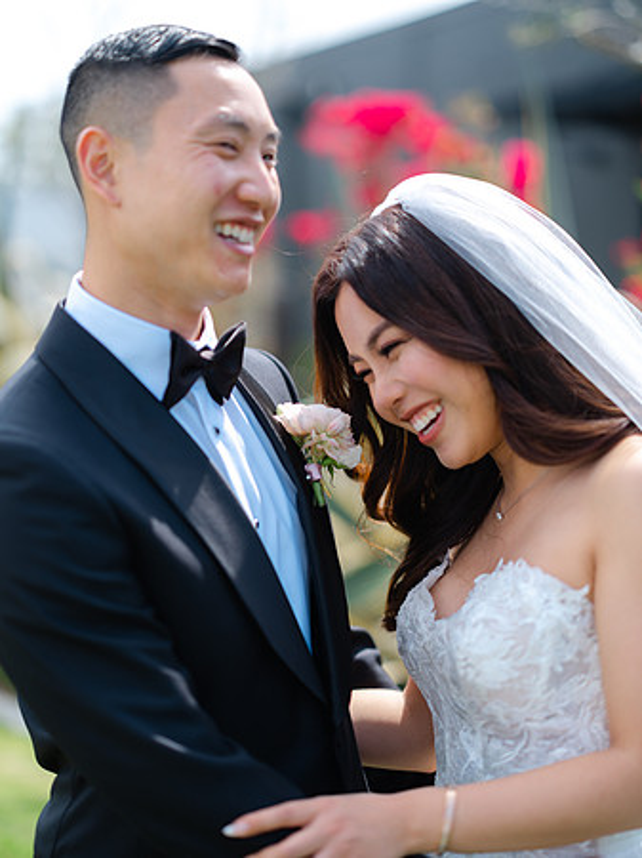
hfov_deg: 23.3
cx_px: 321
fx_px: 1559
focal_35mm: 63
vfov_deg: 30.7
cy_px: 429
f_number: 1.7
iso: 80
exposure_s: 1/1600
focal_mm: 80
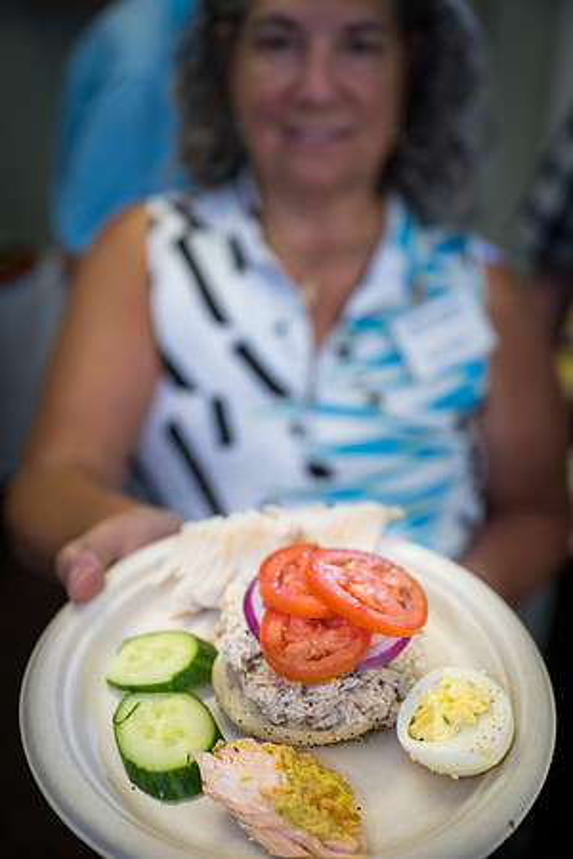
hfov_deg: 35.1
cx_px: 286
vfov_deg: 50.7
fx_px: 907
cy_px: 430
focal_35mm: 38
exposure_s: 1/60
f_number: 2.8
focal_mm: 38
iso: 400
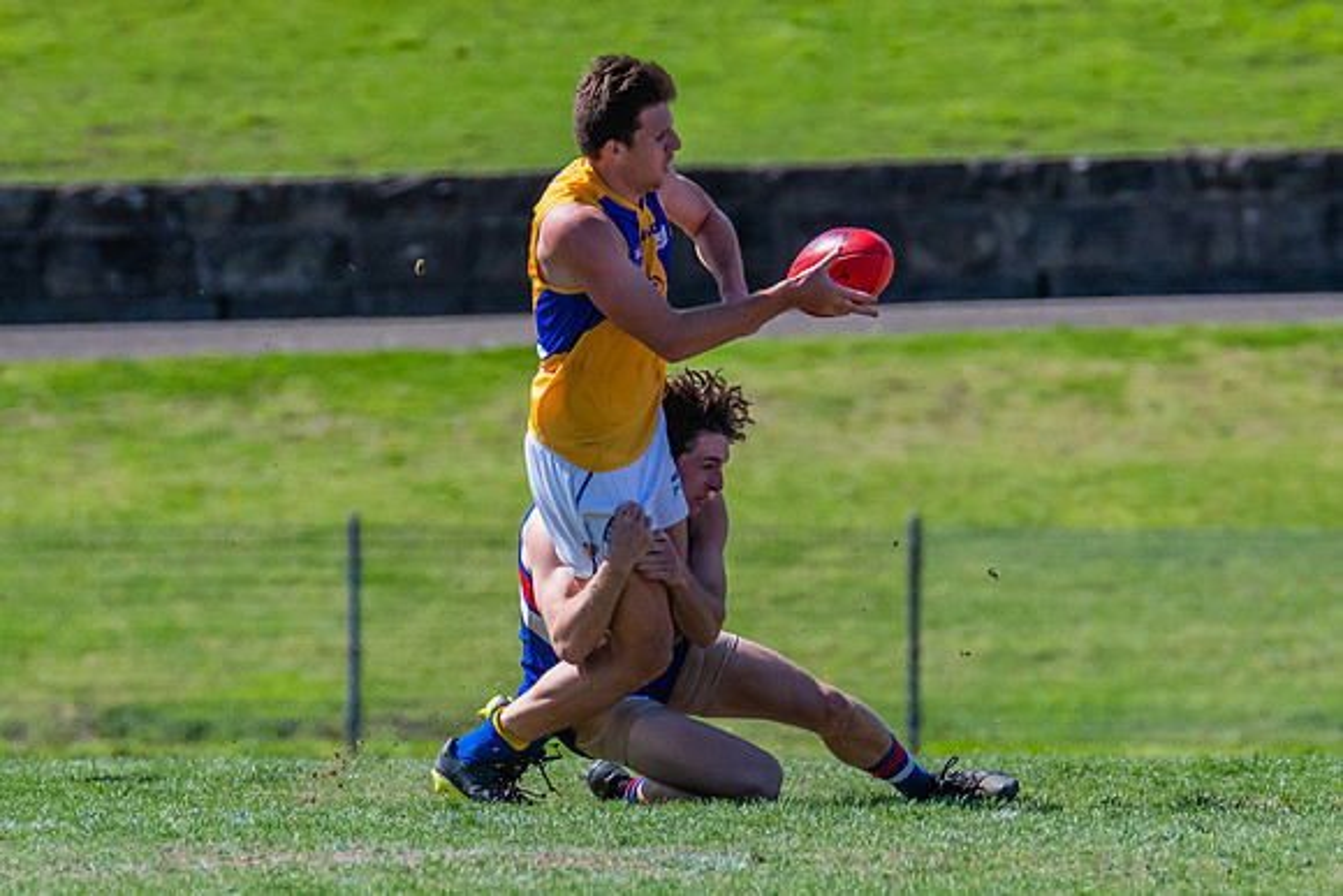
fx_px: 35945
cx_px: 437
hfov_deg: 2.1
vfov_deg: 1.4
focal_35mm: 963
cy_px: 363
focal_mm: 420
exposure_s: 1/2000
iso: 800
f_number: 6.3
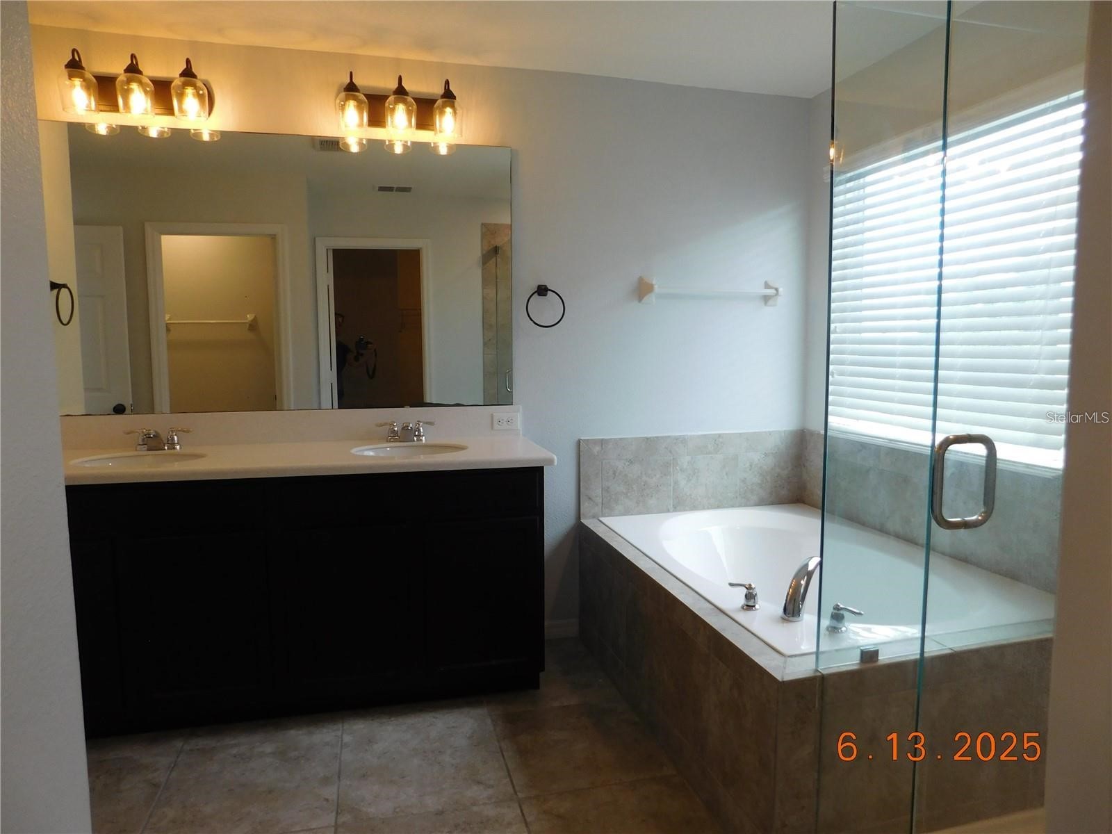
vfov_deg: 58.9
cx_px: 556
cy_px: 417
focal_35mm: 23
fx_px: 739
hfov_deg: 73.9
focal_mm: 4
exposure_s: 1/50
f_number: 3
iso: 125
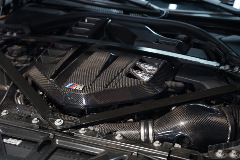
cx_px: 121
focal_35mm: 73
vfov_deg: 18.7
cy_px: 83
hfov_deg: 27.7
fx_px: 487
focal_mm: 70
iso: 1600
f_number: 2.8
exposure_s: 1/80
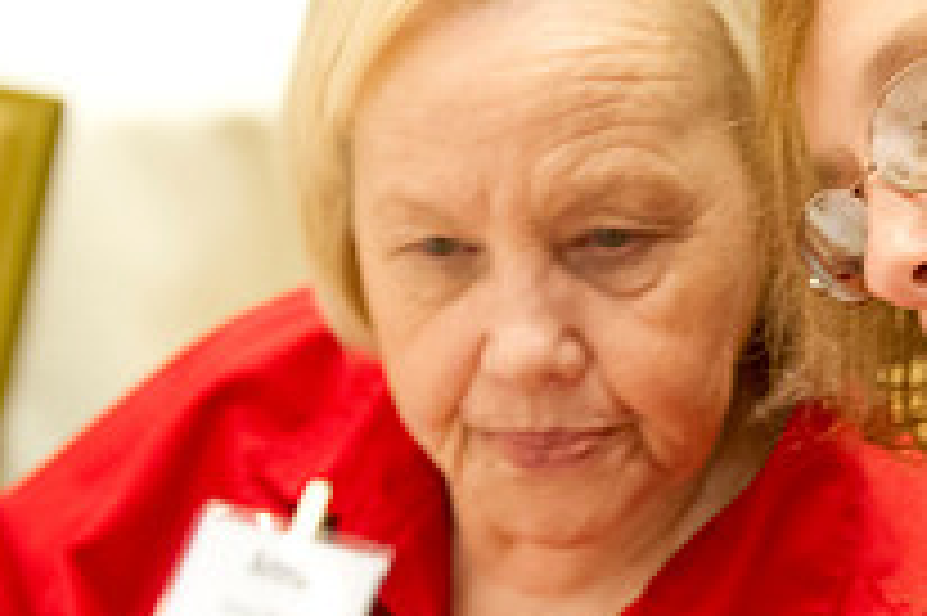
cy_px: 508
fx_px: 5069
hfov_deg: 10.4
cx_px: 882
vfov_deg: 6.9
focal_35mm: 197
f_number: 2.8
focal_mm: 70
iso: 3200
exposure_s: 1/60
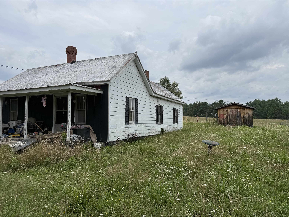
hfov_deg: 71.6
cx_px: 144
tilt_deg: +2.3
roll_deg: -1.3
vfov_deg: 56.8
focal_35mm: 24
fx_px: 200
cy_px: 108
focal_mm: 6.76
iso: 80
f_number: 1.78
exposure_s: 1/6711
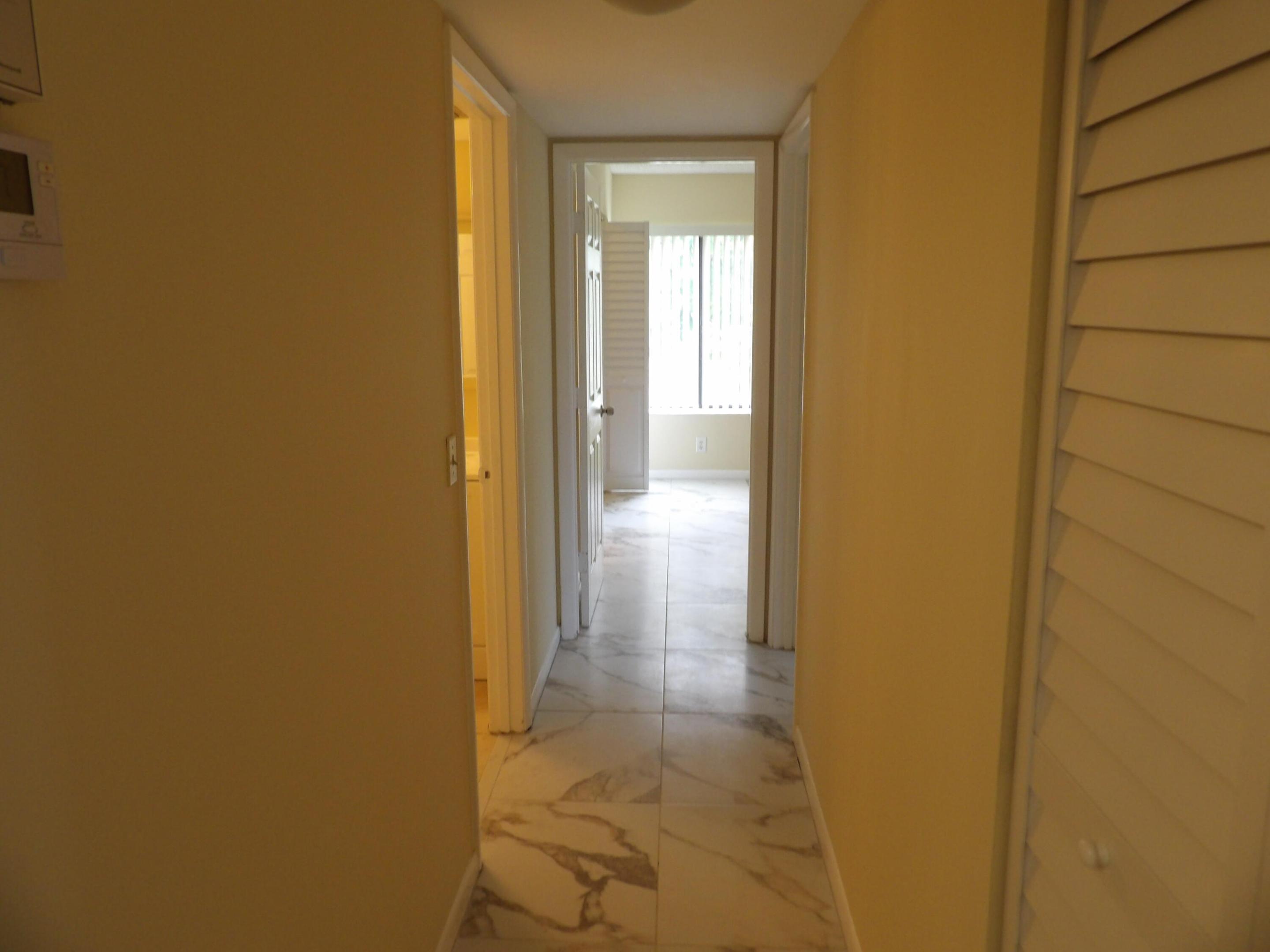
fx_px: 881
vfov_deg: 56.8
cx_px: 635
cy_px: 476
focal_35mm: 24
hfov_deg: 71.6
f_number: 3.2
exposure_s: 1/31
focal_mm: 4.3
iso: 200
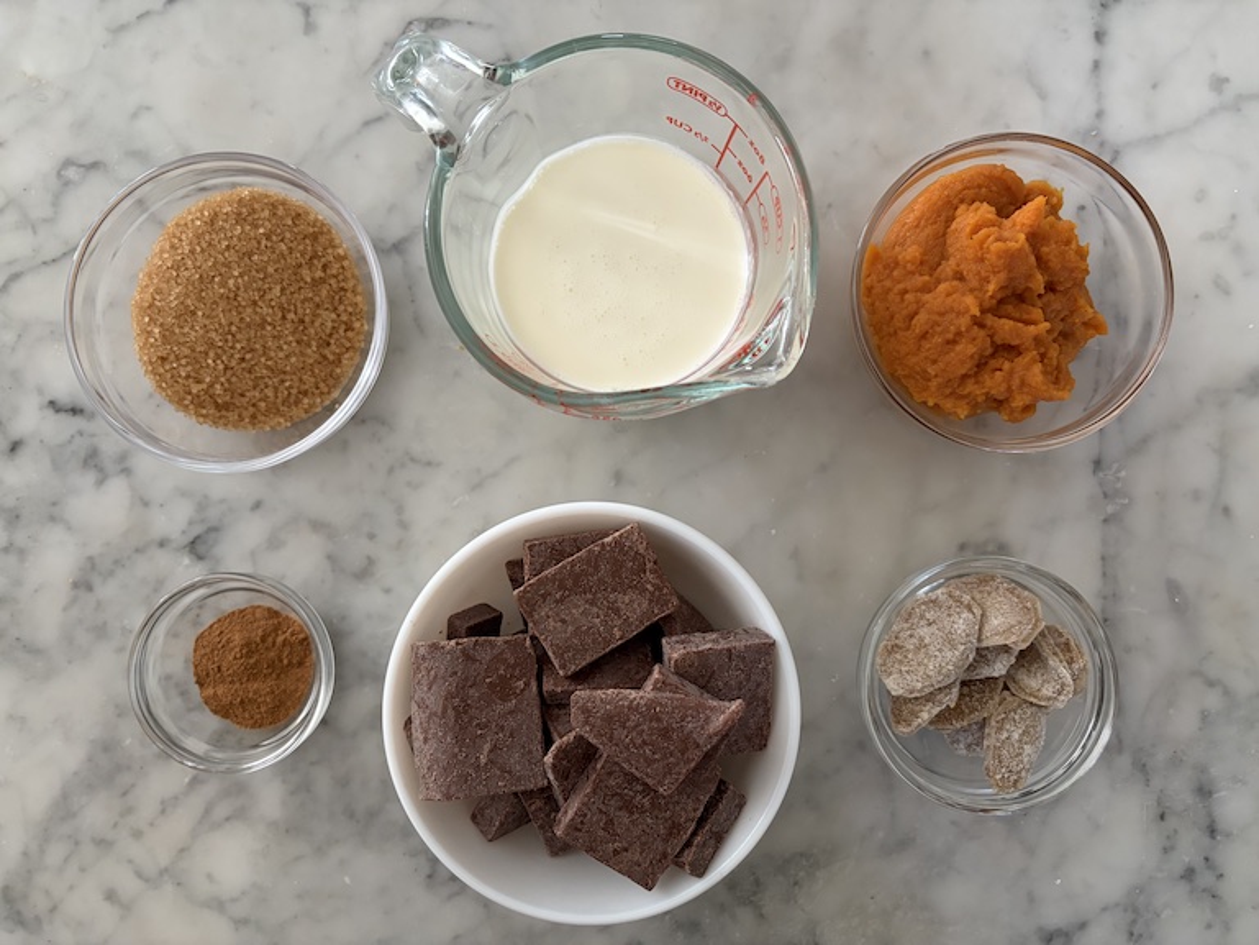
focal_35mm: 26
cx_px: 630
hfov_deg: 67.3
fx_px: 946
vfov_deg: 53.1
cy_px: 472
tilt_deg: -87.5
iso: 250
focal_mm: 5.96
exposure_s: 1/60
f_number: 1.6
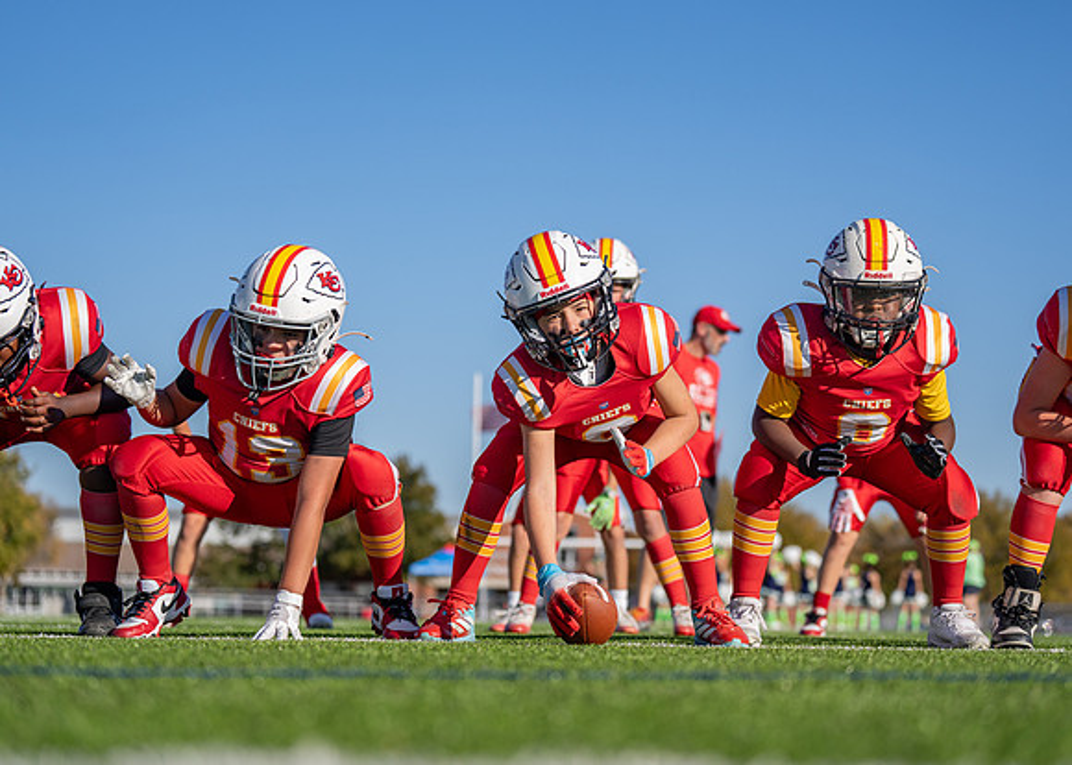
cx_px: 573
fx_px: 2380
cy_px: 389
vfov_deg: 18.3
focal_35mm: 78
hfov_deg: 25.4
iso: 200
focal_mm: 70
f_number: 2.8
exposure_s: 1/4000
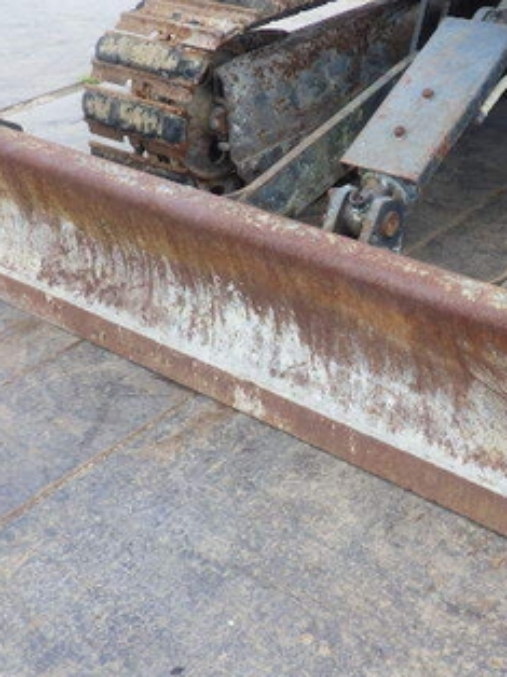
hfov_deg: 27.7
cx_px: 358
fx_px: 1017
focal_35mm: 52
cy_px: 375
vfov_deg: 36.8
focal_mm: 6.1
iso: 125
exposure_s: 1/200
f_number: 4.6
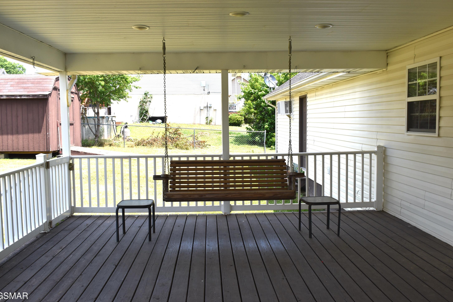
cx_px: 229
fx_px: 447
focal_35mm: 36
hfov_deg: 53.8
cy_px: 155
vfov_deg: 37.3
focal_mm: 23
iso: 160
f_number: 8
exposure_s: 1/250
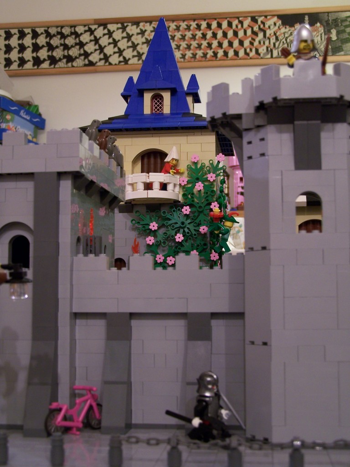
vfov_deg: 37.5
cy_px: 234
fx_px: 688
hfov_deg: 28.6
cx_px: 175
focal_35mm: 51
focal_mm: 8.5
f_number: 3
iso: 80
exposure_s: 1/2
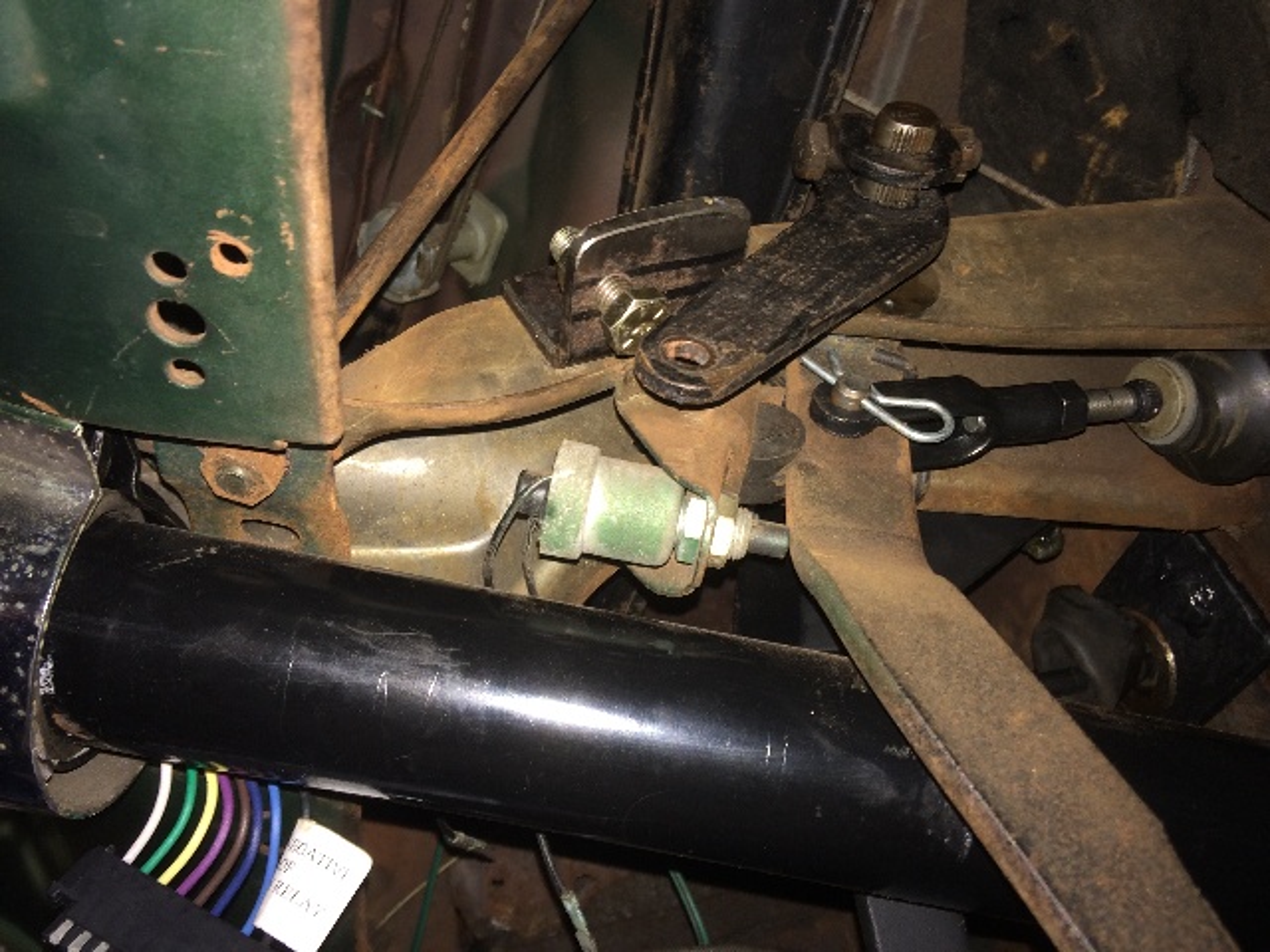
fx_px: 1064
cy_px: 476
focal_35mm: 29
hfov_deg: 61.7
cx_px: 635
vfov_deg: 48.2
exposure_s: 1/16
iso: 40
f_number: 2.2
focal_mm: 4.15
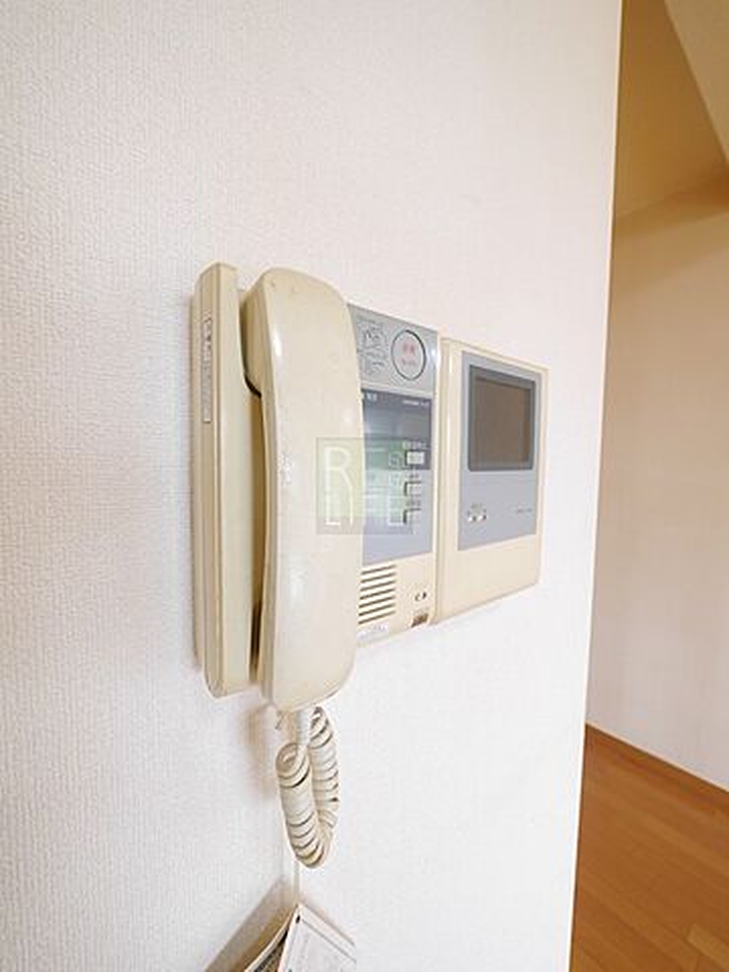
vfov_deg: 102.1
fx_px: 393
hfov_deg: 85.7
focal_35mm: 14
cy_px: 486
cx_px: 364
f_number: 4
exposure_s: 1/60
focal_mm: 7
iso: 1000
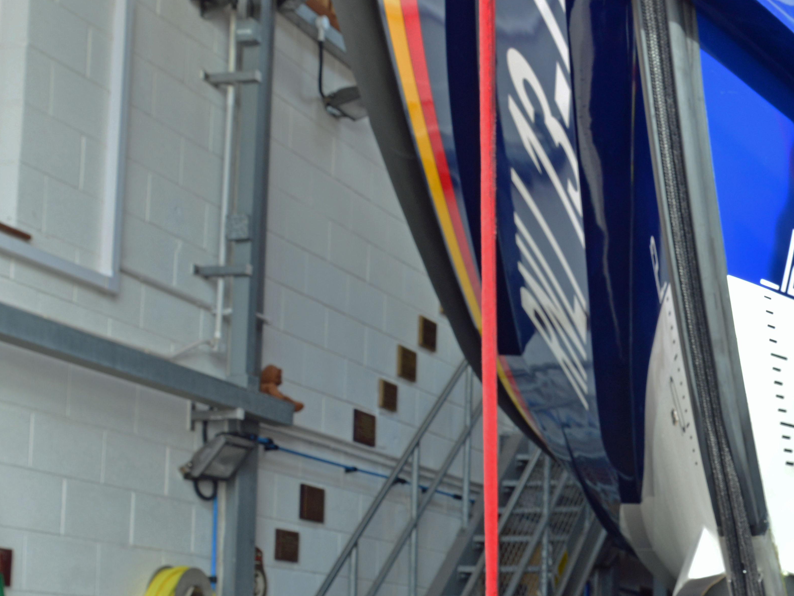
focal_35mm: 72
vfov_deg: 20.2
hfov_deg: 25.6
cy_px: 484
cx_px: 802
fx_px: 1652
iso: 400
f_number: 13
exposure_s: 1/40
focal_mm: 32
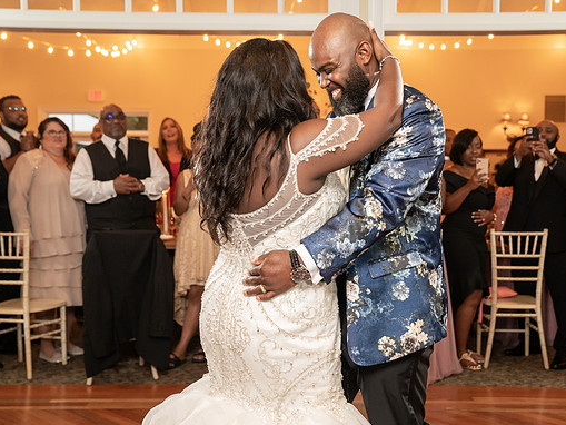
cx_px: 297
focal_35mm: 47
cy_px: 209
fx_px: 769
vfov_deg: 30.9
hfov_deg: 40.4
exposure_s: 1/200
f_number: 4
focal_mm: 41
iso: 4000
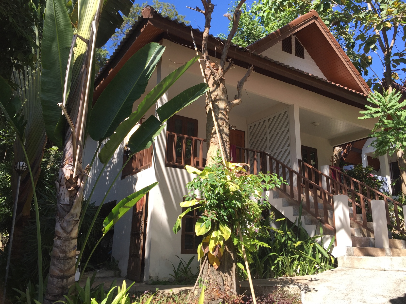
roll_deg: -2.3
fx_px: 340
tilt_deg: +16.2
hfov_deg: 61.7
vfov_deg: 48.2
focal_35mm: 29
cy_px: 152
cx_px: 203
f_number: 2.2
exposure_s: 1/719
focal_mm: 4.15
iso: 32
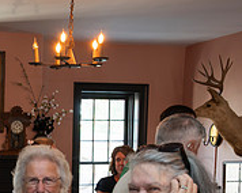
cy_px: 226
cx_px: -54
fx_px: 673
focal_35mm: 94
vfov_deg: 15.8
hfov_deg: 19.2
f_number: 6.3
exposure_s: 1/60
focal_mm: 28
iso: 800
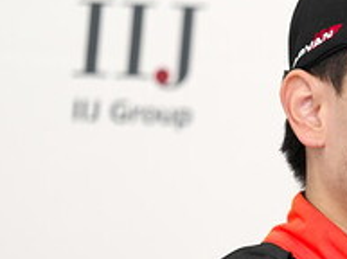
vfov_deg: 2.2
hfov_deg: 3.0
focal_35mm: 667
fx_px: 6677
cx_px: 453
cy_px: 210
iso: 360
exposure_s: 1/200
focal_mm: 165
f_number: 2.8
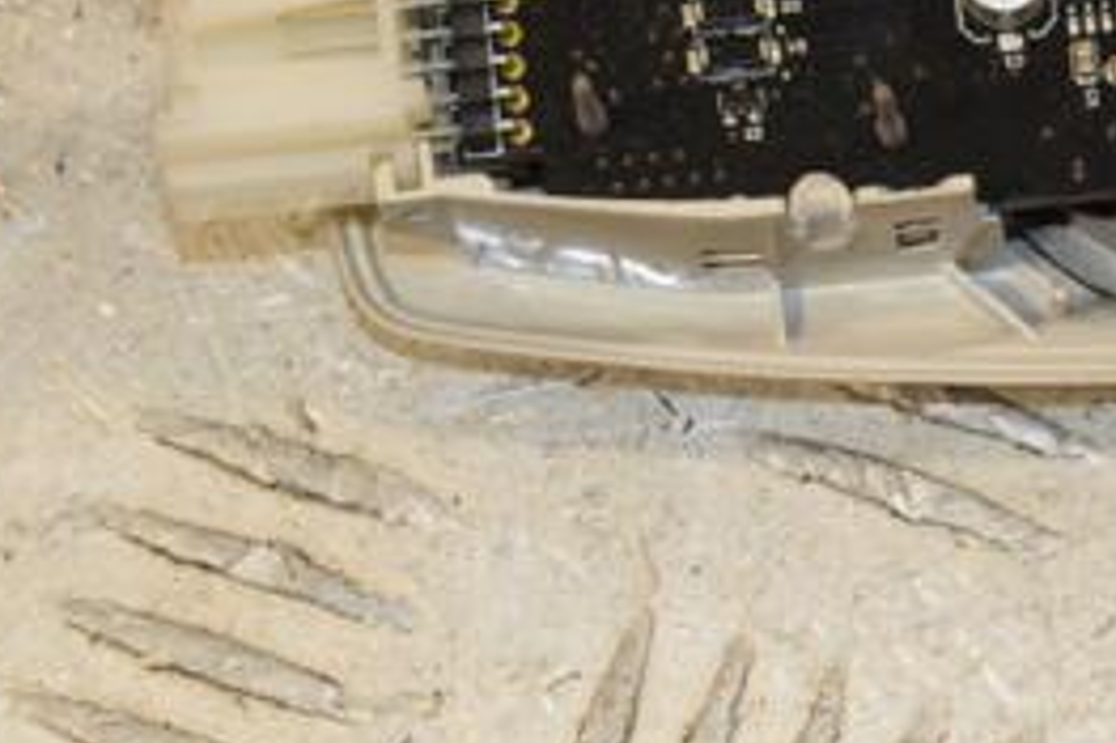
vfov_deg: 5.7
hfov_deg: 8.5
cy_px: 187
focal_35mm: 240
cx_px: 1074
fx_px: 7435
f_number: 10
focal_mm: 70
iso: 800
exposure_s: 1/200
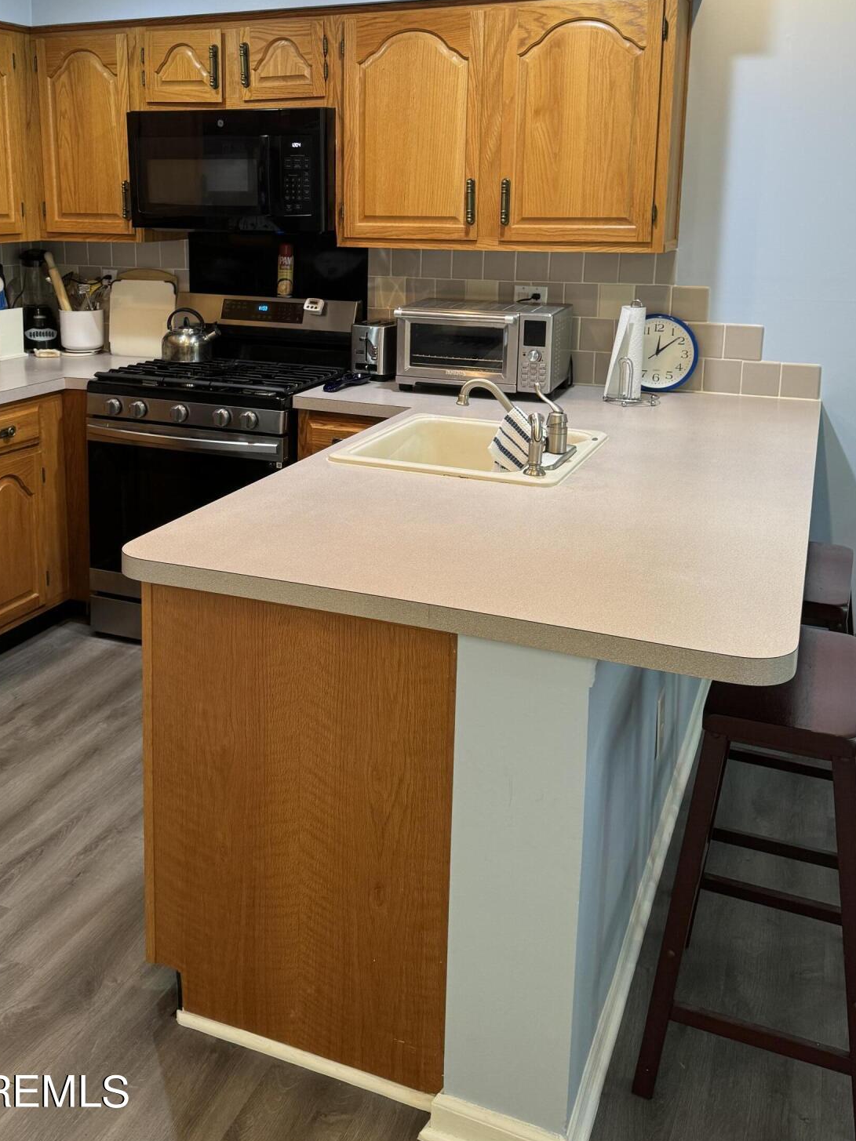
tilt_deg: -10.7
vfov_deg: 54.2
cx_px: 352
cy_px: 380
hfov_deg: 42.8
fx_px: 1088
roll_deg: +0.1
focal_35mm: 33
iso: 160
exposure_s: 1/60
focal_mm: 6.76
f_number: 1.78
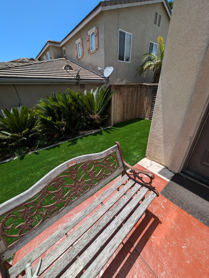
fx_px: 96
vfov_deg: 110.5
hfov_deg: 94.6
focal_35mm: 12
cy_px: 139
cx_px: 104
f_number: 1.95
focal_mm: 2.23
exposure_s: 1/1692
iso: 38
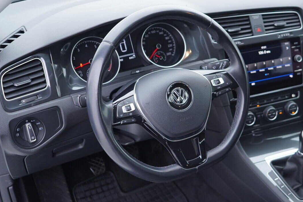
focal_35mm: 49
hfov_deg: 40.1
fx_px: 412
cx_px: 190
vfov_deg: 27.5
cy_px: 115
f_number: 2.8
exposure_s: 1/40
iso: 250
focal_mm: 24
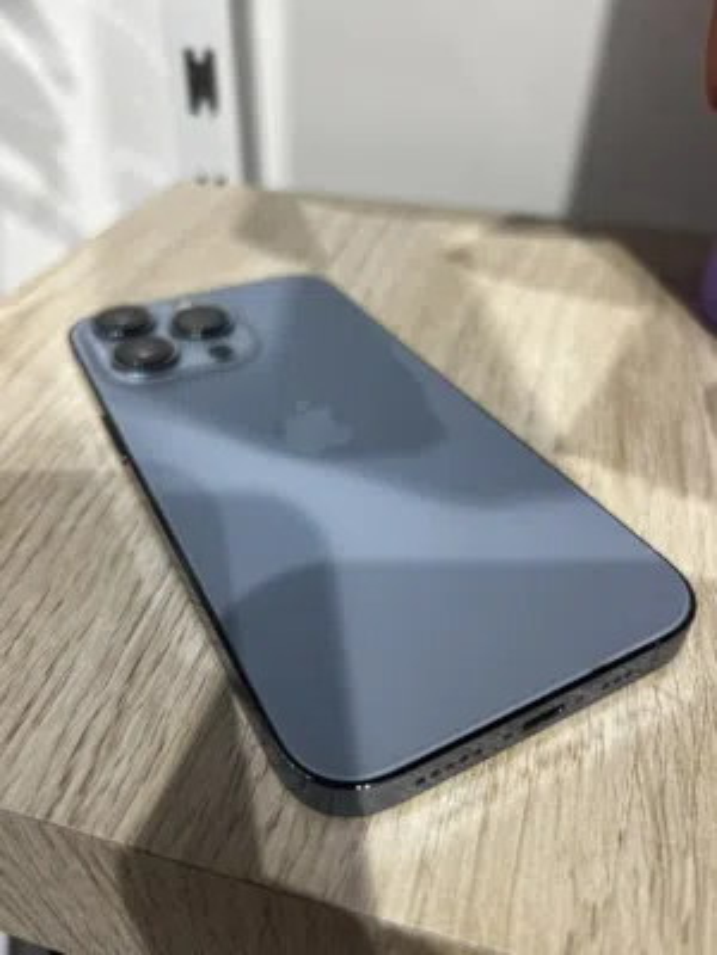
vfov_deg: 67.3
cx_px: 358
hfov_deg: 53.1
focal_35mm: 26
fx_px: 718
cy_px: 478
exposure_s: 1/173
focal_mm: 5.7
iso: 40
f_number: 1.5
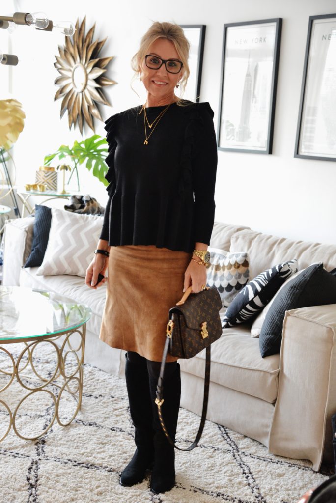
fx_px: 811
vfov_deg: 34.5
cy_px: 252
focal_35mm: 58
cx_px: 168
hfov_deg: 23.4
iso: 4000
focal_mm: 58
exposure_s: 1/20
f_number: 5
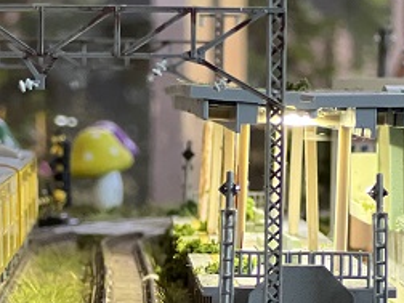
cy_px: 111
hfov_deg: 7.9
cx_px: 102
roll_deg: -0.6
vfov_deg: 6.0
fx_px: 2906
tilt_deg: +0.1
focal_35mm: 249
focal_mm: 9
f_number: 2.8
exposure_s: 1/50
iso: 160
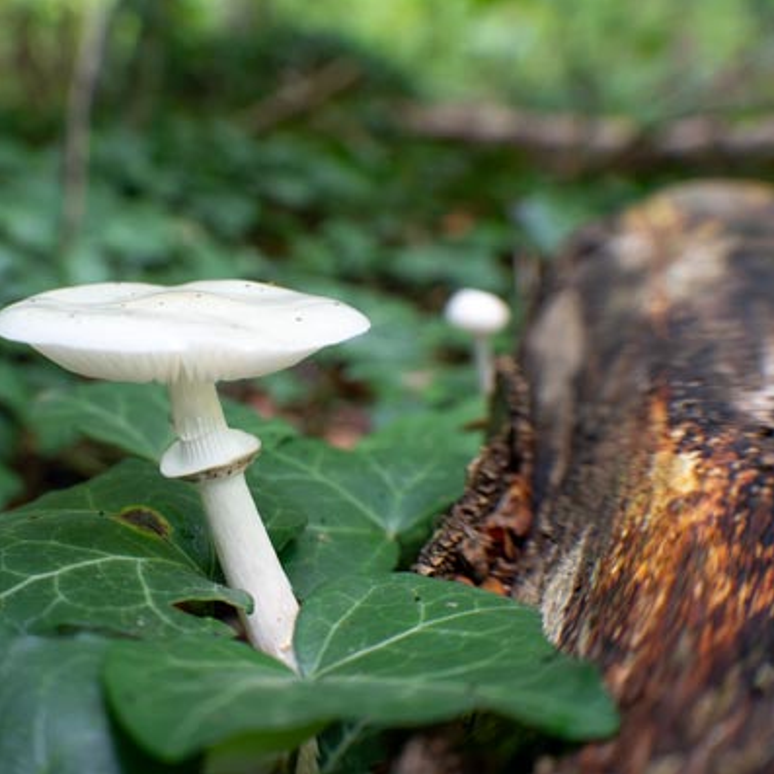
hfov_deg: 36.8
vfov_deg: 37.6
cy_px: 386
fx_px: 1138
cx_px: 207
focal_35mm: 45
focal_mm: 35
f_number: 5.6
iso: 2500
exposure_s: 1/100
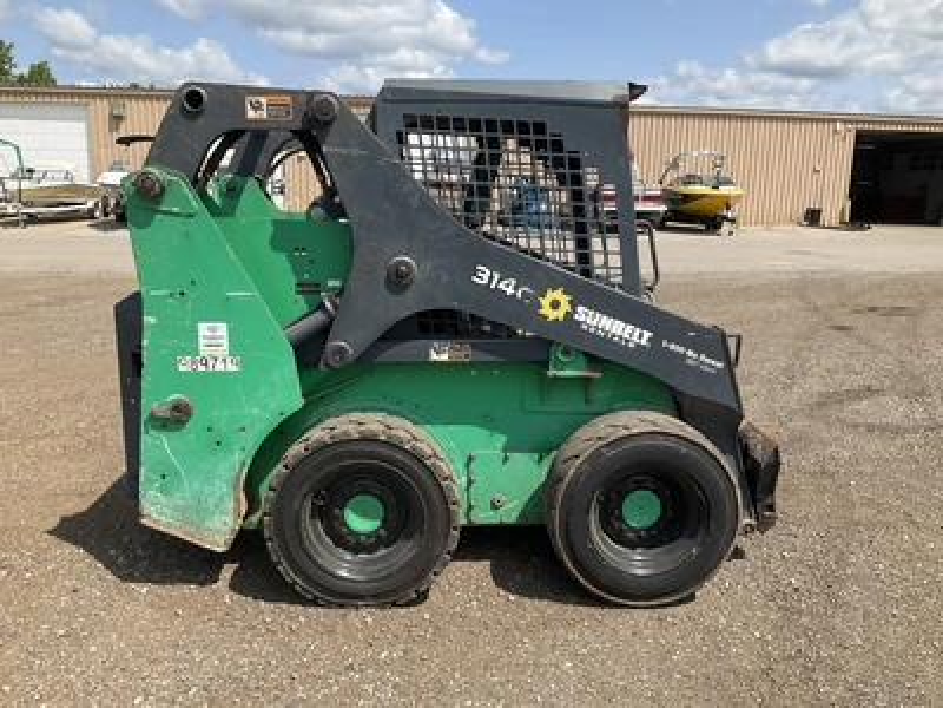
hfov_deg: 61.7
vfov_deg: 48.2
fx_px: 790
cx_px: 472
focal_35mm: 29
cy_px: 354
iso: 25
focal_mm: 3
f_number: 1.8
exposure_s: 1/1534
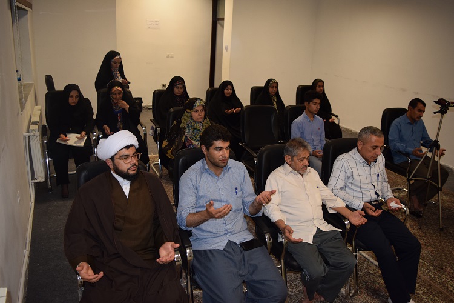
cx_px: 227
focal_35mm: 30
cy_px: 152
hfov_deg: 61.9
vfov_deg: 43.6
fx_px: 378
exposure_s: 1/200
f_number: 3.5
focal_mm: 20
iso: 800
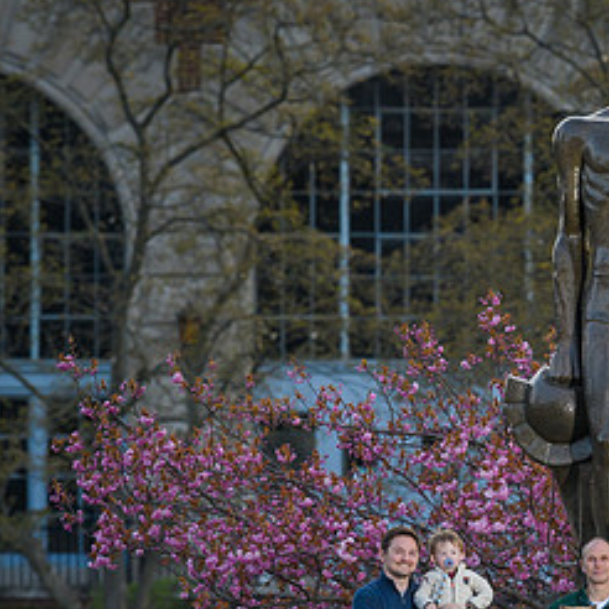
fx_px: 21079
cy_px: 401
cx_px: 634
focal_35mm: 1059
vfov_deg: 1.7
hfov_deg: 1.7
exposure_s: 1/200
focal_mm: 300
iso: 160
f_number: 5.6
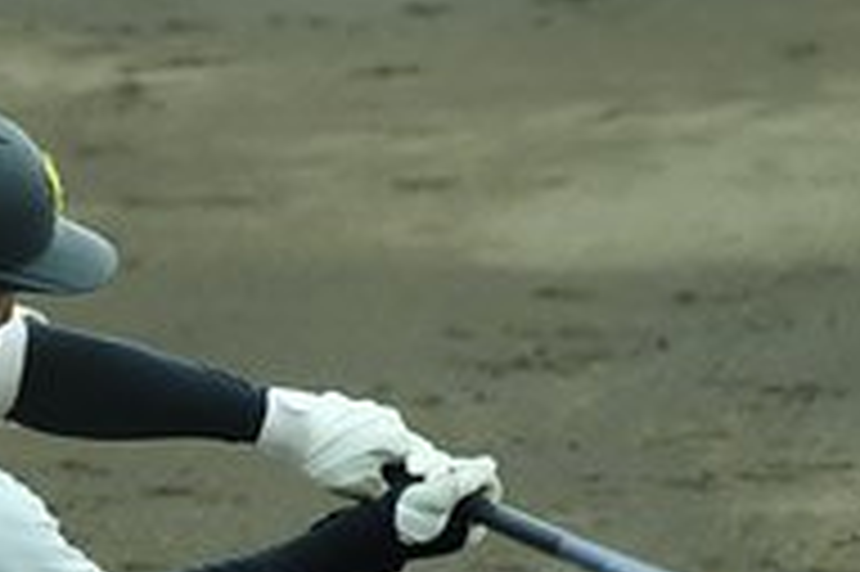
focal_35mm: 925
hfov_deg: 2.2
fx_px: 22078
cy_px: 473
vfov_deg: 1.5
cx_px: -50
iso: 3200
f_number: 7.1
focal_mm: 230
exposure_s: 1/1250
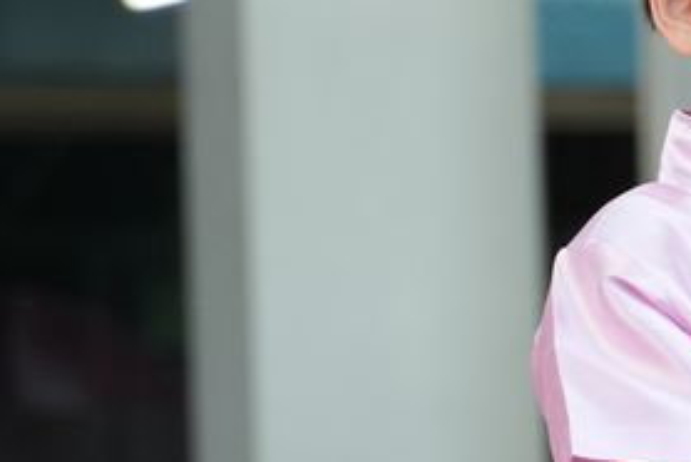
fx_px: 13258
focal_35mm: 690
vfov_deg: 2.0
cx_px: 798
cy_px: 309
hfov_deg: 3.0
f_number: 5.6
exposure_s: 1/160
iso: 1000
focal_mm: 128
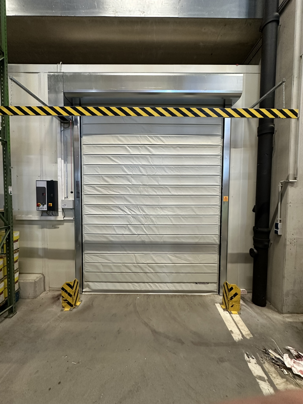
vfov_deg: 102.1
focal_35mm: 14
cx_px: 152
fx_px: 163
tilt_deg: -2.4
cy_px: 202
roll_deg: -0.5
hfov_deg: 85.7
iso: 320
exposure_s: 1/50
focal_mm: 2.22
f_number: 2.2
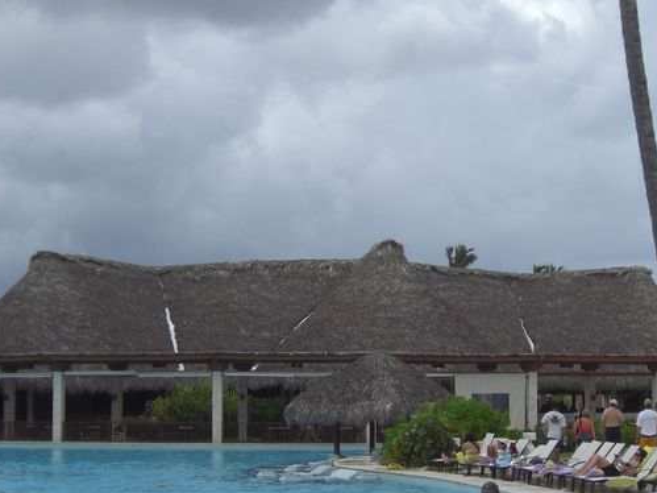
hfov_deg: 24.9
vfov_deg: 18.9
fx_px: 1480
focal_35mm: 78
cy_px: 306
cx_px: 448
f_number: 8
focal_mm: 6.2
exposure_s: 1/160
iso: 64
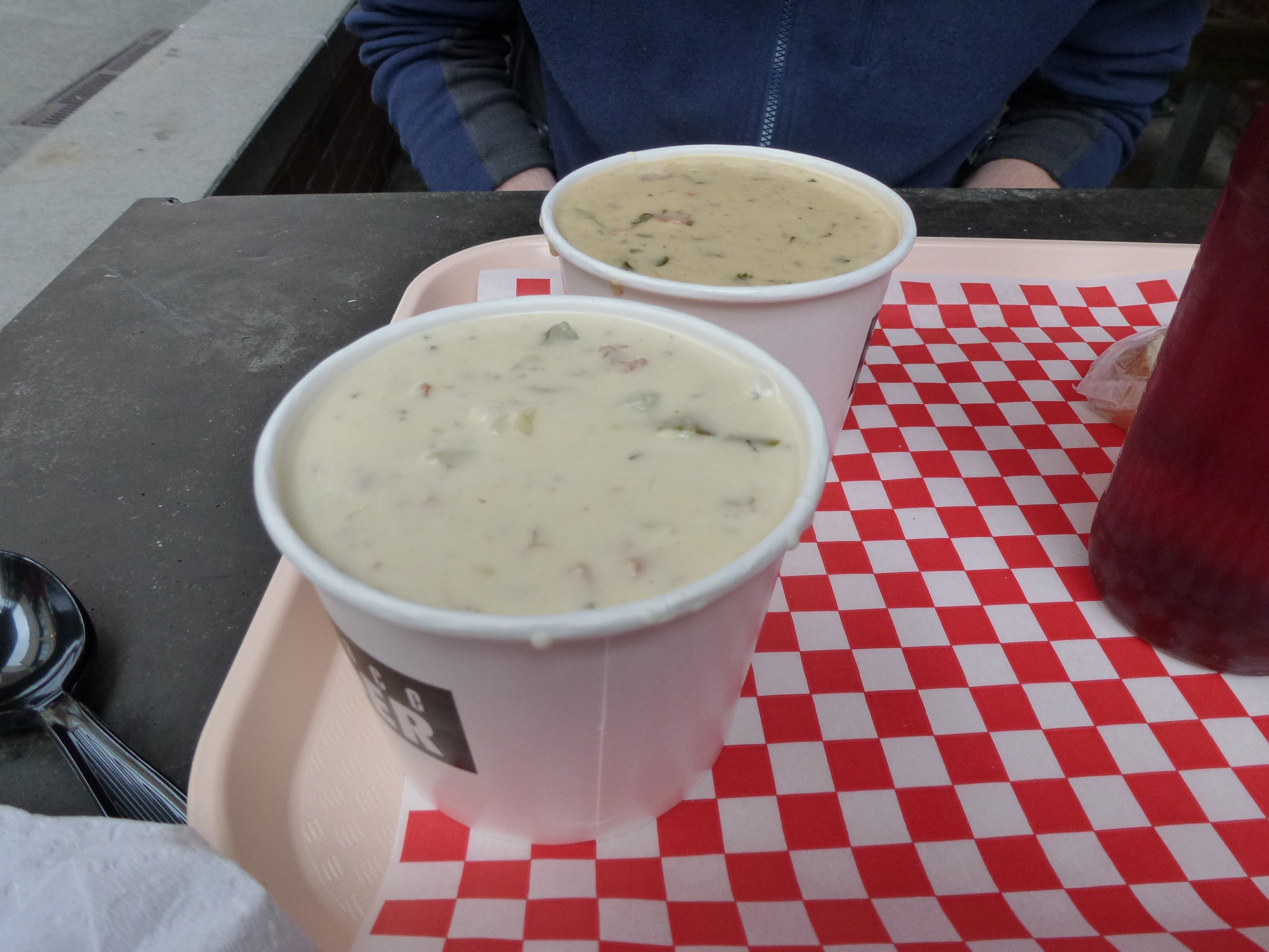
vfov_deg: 56.8
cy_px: 476
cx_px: 634
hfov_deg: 71.6
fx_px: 880
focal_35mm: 24
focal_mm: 4.3
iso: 200
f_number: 3.3
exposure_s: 1/60
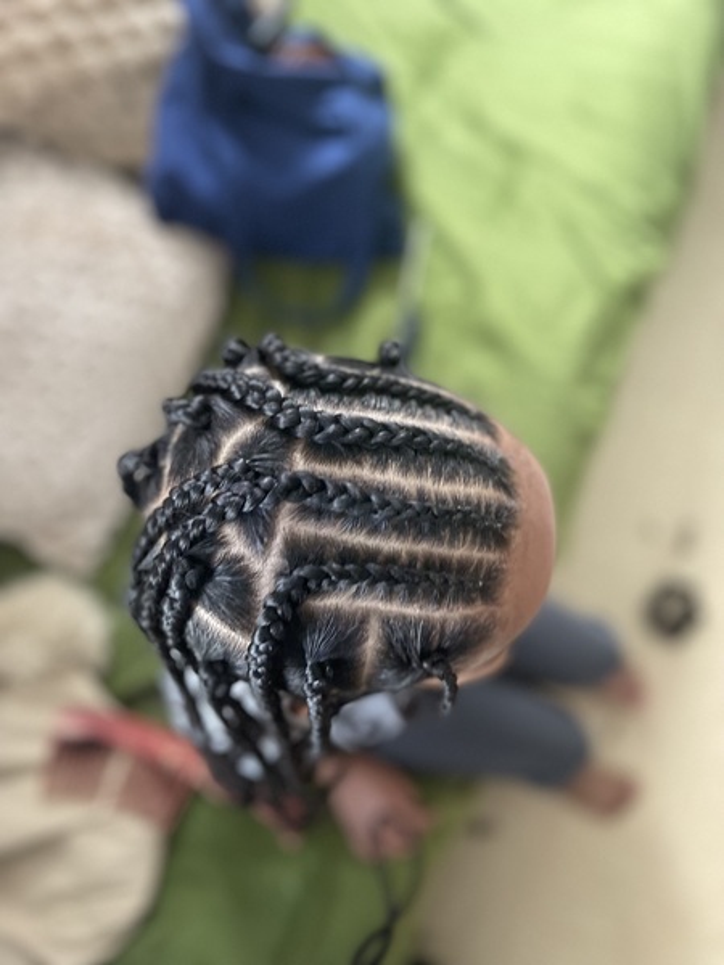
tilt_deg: -72.3
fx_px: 725
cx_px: 362
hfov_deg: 53.1
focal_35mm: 26
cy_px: 482
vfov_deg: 67.3
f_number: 1.6
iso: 500
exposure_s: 1/57
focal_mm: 5.1
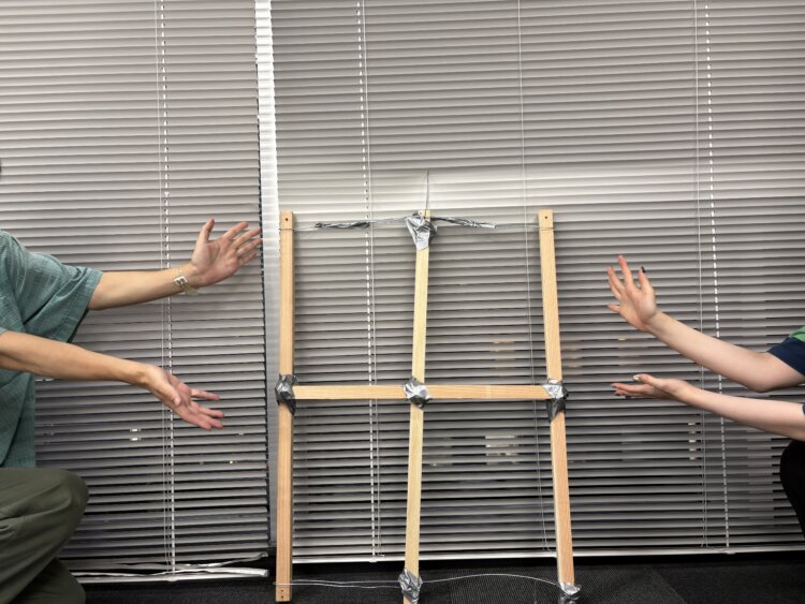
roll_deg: +2.4
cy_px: 302
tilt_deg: +1.5
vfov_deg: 53.1
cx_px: 402
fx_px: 605
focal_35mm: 26
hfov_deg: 67.3
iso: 64
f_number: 1.6
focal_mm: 5.96
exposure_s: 1/50
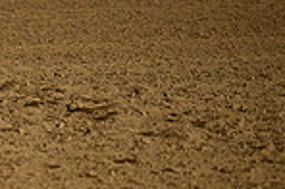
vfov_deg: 1.7
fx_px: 6209
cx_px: -260
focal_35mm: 786
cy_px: -142
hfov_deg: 2.6
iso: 2500
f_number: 4
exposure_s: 1/200
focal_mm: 200
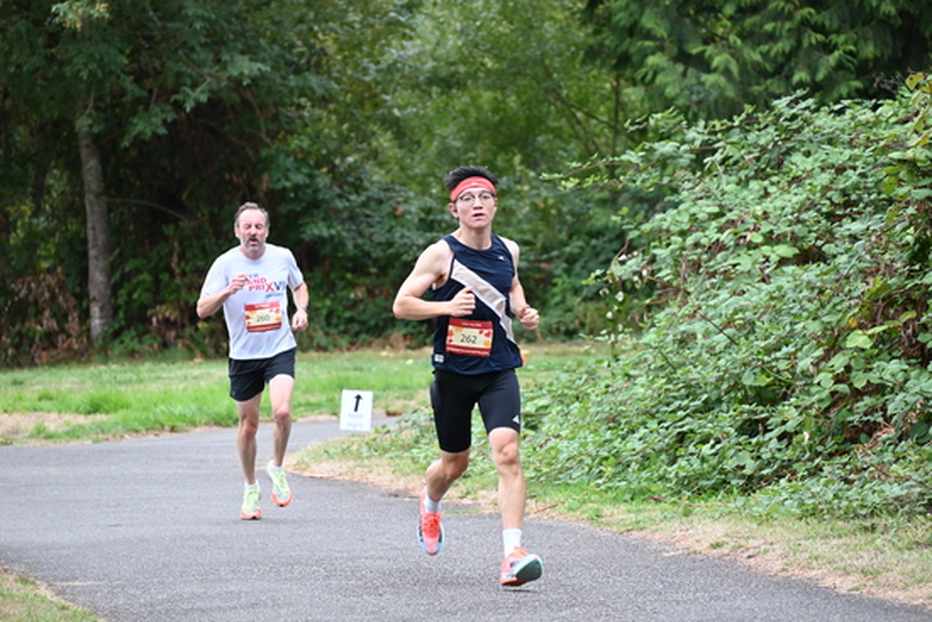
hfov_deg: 10.3
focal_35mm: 200
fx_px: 5179
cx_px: 466
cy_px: 311
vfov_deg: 6.9
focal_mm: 200
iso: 2000
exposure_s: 1/250
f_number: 6.3
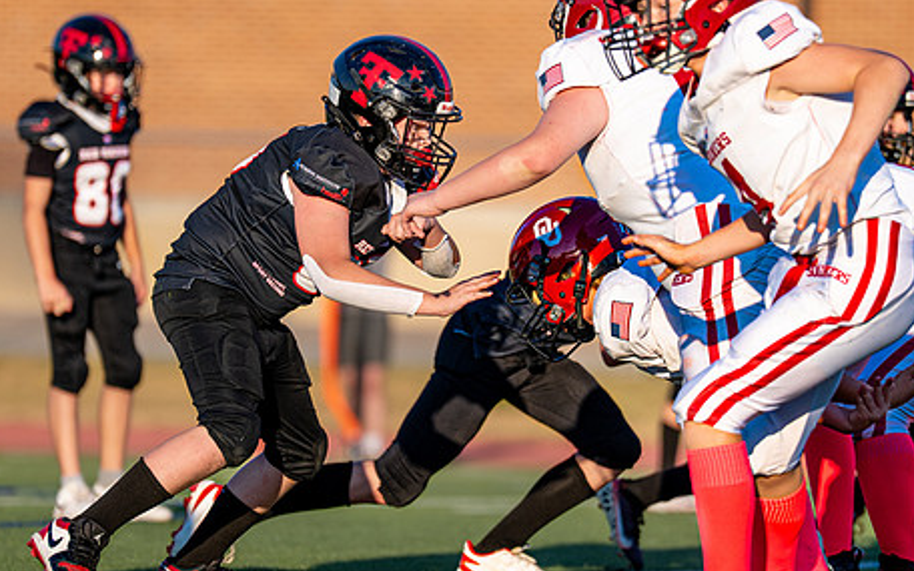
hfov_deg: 5.4
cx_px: 370
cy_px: 283
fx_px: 9615
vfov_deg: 3.4
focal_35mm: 386
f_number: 2.8
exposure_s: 1/1600
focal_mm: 200
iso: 100
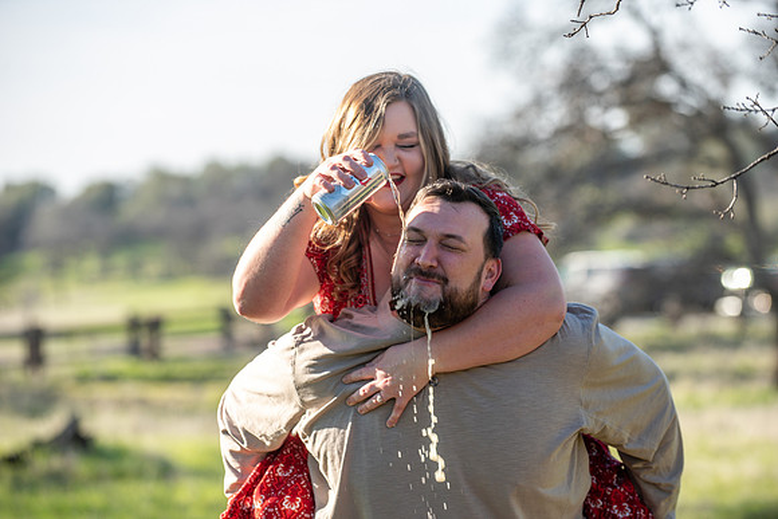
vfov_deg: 9.2
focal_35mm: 150
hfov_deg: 13.7
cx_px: 389
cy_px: 260
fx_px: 3242
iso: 50
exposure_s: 1/250
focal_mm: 150
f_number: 4
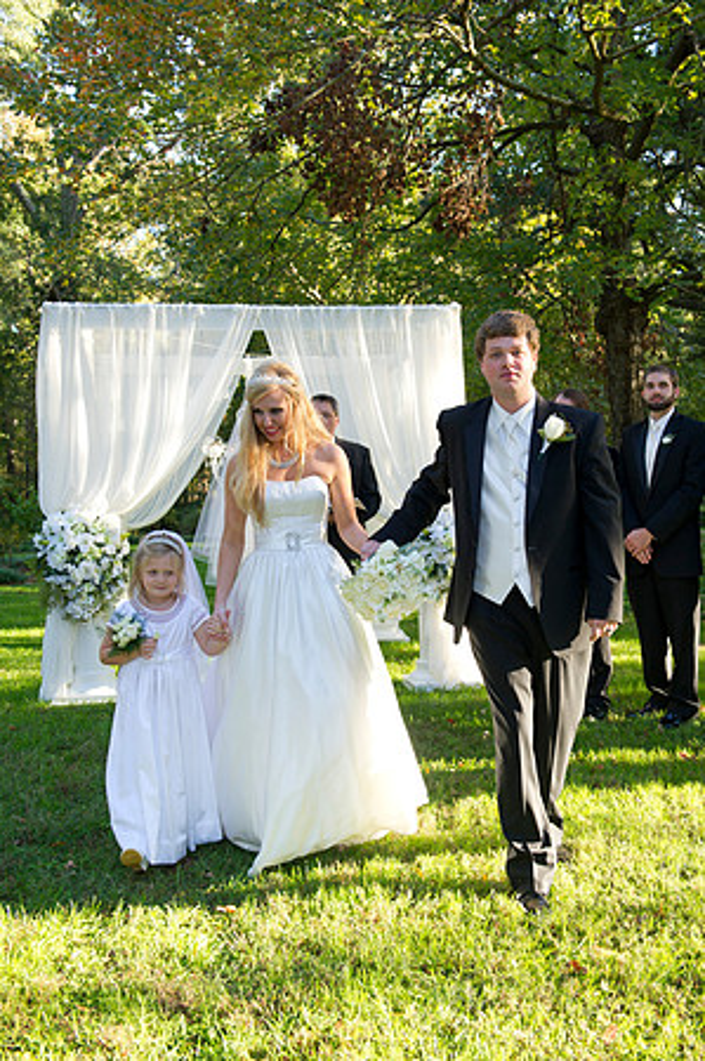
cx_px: 352
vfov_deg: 50.7
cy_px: 530
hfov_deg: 35.0
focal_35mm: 38
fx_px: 1119
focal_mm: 38
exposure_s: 1/160
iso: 640
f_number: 5.6
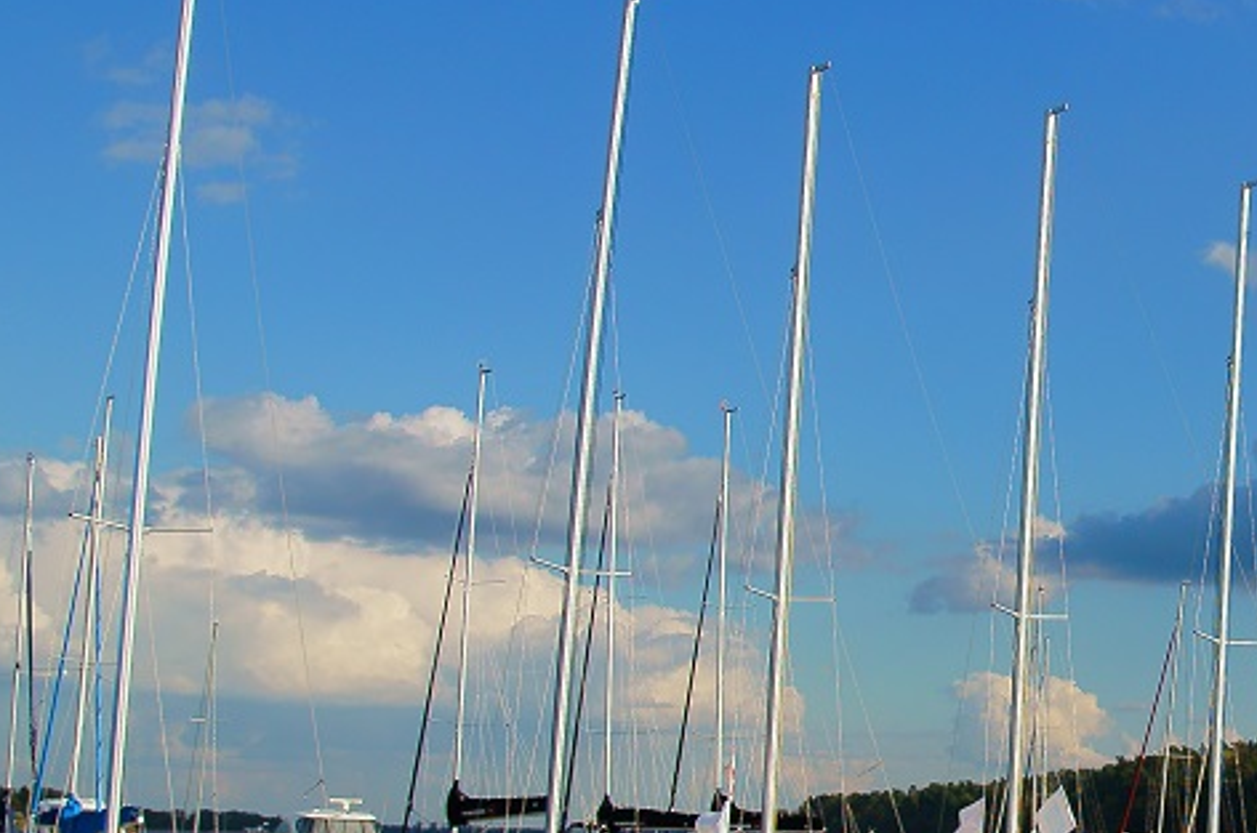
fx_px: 2204
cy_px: 464
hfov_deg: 30.0
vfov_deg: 21.4
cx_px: 1206
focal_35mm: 63
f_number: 6.3
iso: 100
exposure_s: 1/500
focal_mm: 17
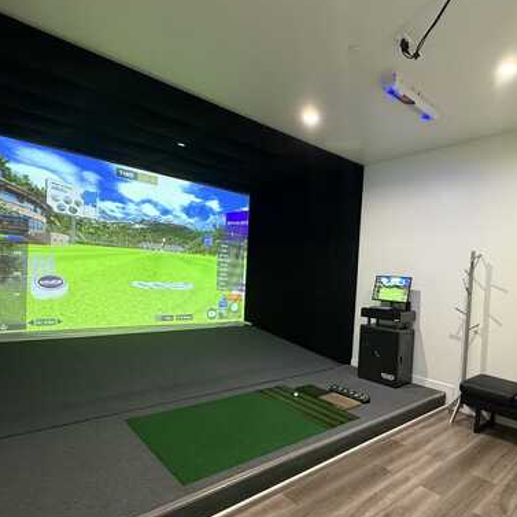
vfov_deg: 71.9
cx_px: 348
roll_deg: -3.5
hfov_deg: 69.9
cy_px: 291
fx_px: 355
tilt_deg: -1.9
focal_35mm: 21
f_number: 2.2
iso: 400
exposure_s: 1/60
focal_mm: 2.22
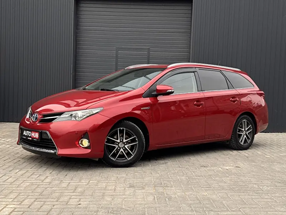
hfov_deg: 39.7
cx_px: 143
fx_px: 397
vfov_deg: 30.3
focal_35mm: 48
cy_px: 108
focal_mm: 6.76
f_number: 1.78
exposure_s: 1/481
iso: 64
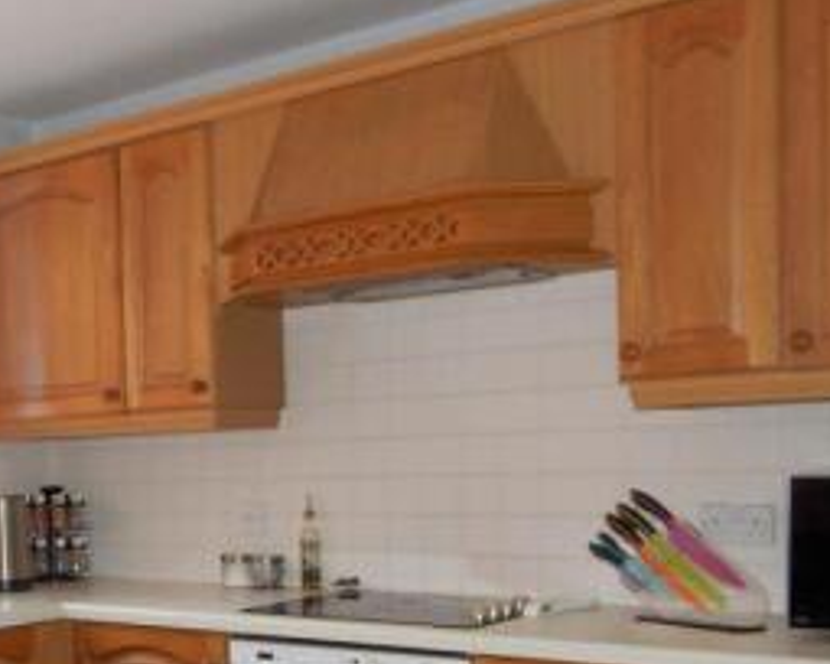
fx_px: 1204
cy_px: 545
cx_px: 80
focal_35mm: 49
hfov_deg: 35.7
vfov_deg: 30.0
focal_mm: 4
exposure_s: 1/30
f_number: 3
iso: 200
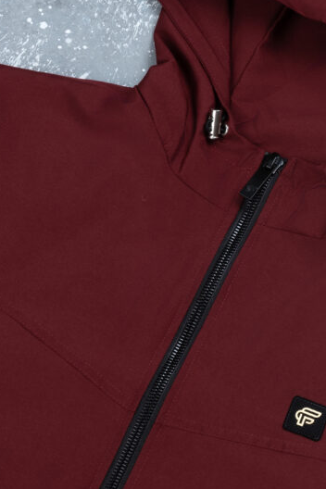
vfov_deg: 16.9
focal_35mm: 121
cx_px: 227
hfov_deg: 11.3
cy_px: 280
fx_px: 1643
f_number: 10
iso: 400
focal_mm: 37.4
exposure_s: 1/100
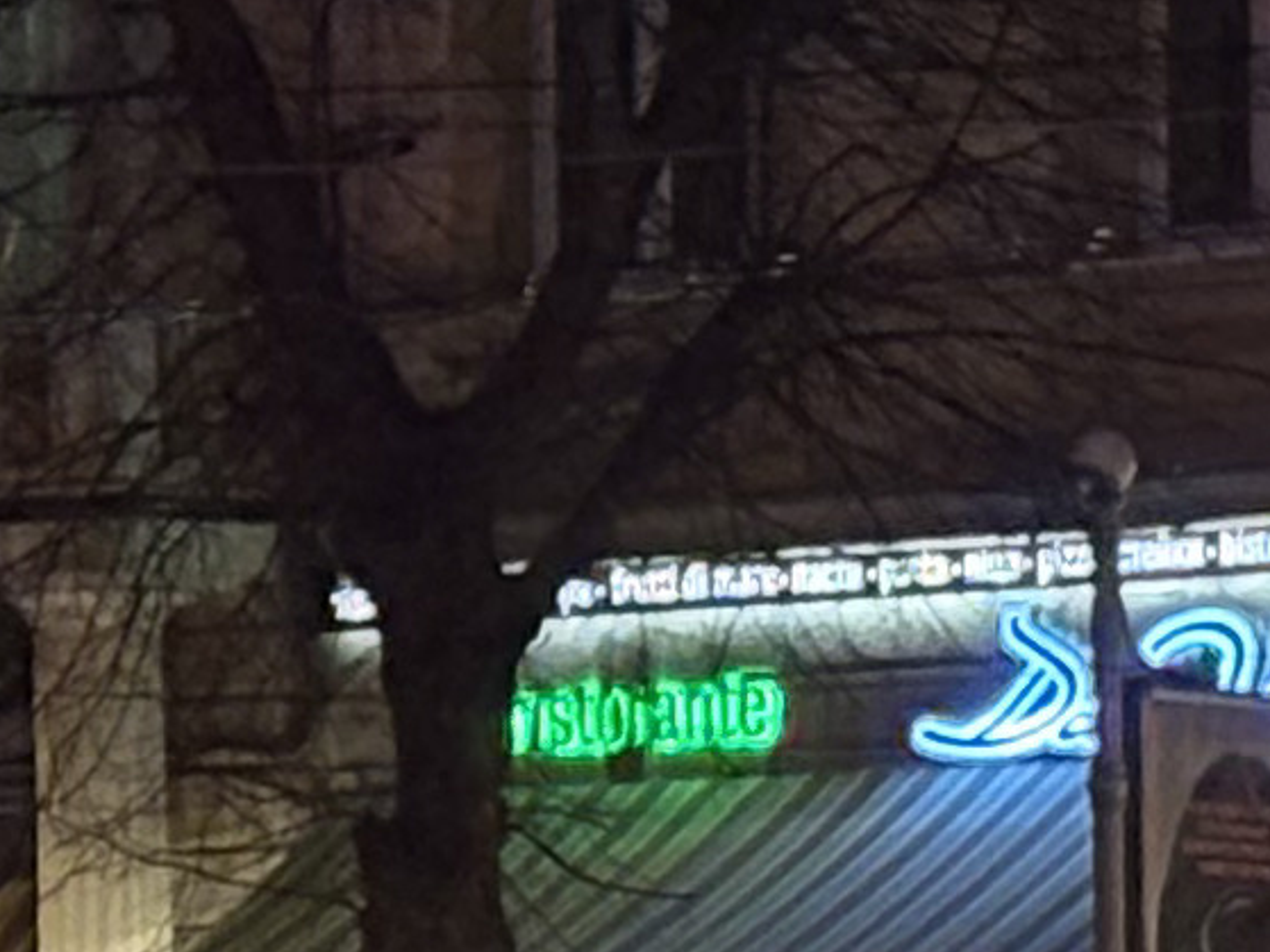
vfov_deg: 4.0
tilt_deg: -1.8
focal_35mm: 372
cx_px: 1029
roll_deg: +0.6
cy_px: 1856
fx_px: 13645
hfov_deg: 5.3
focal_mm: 5.96
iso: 320
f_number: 1.6
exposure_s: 1/20
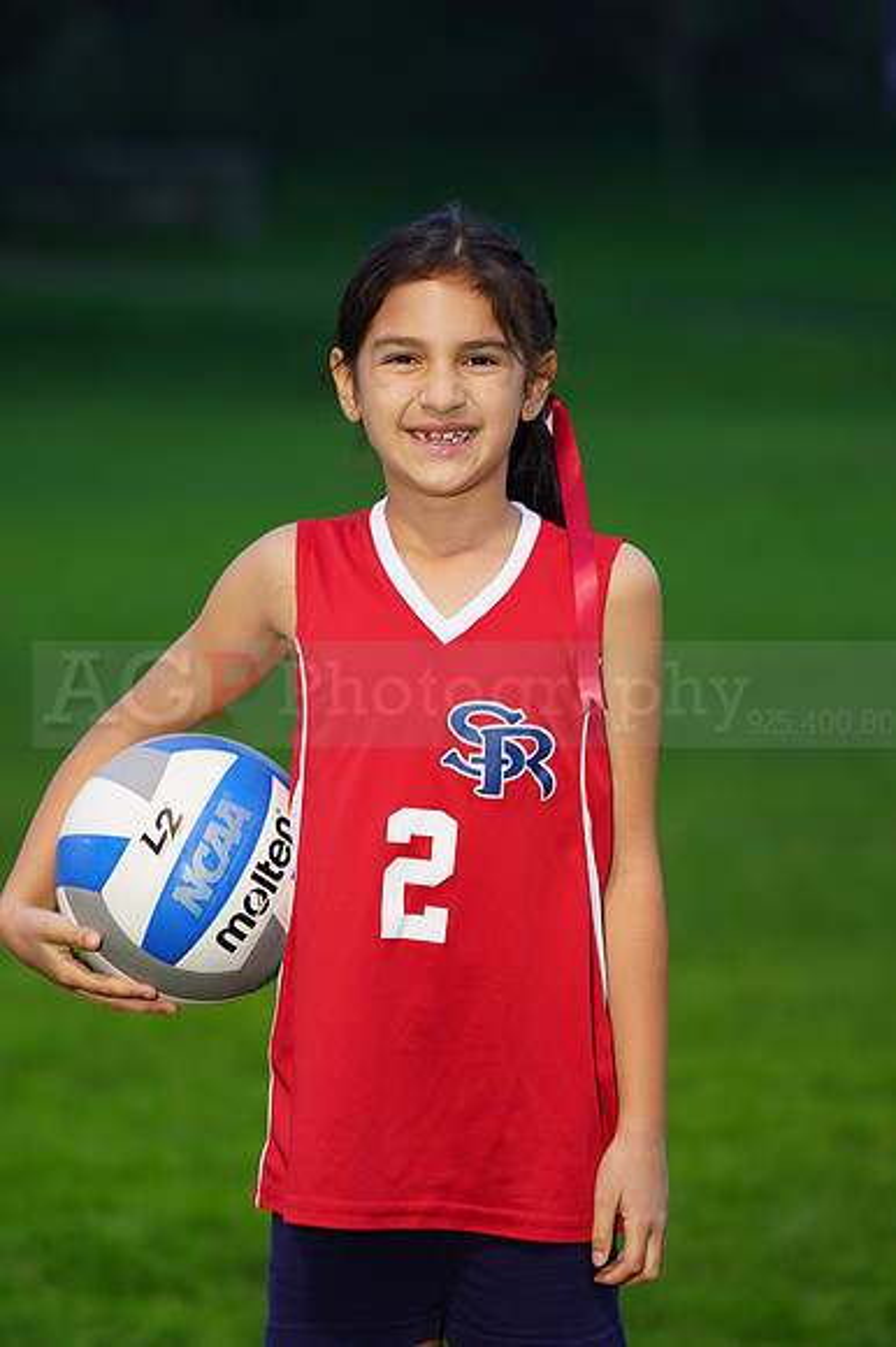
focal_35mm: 221
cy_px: 674
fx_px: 8260
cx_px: 448
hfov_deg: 6.2
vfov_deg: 9.3
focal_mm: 221
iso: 320
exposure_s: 1/20
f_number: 5.6
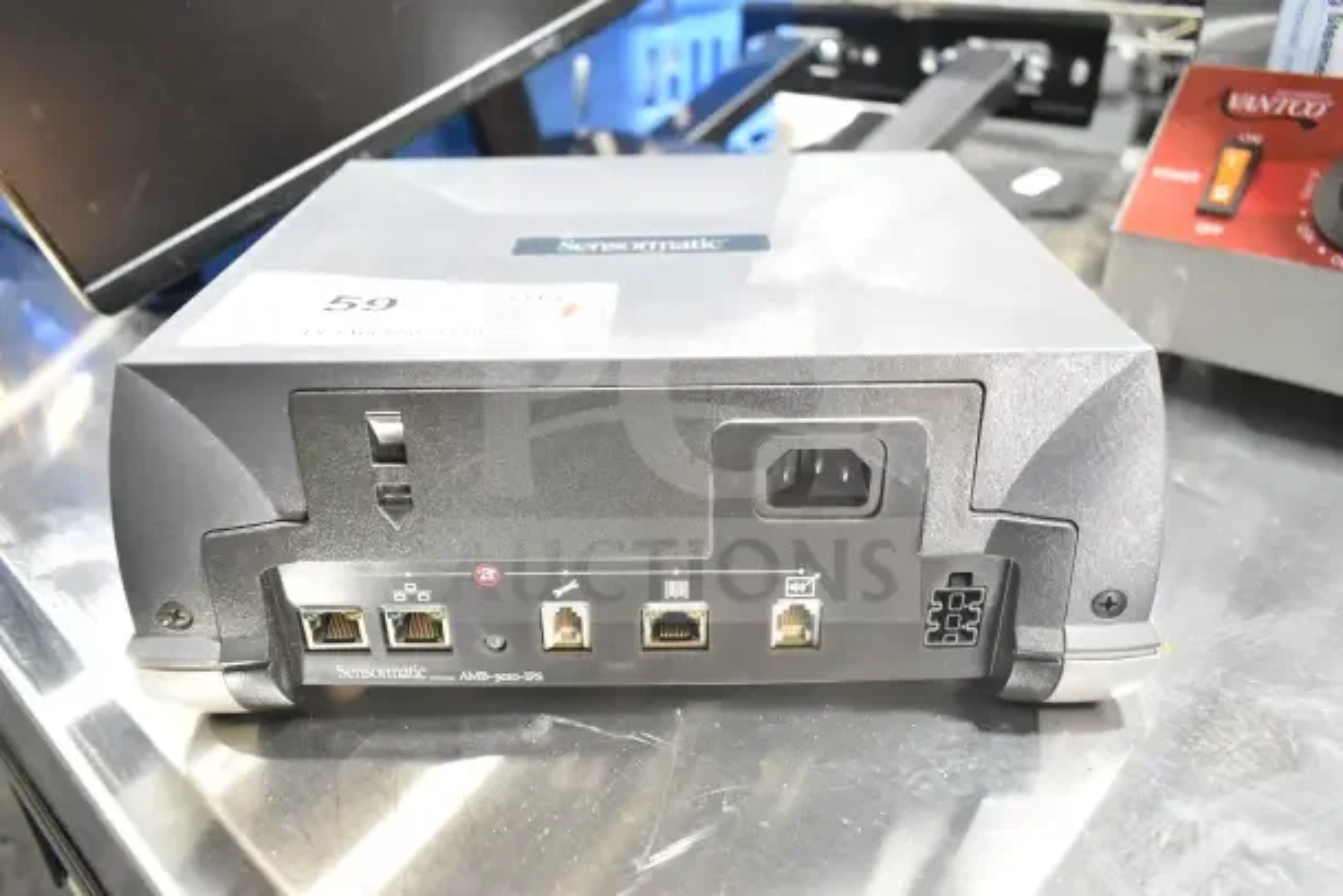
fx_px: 1007
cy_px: 448
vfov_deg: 48.0
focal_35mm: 27
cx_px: 672
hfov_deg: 67.4
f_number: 3.5
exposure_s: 1/40
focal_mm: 18
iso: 1600
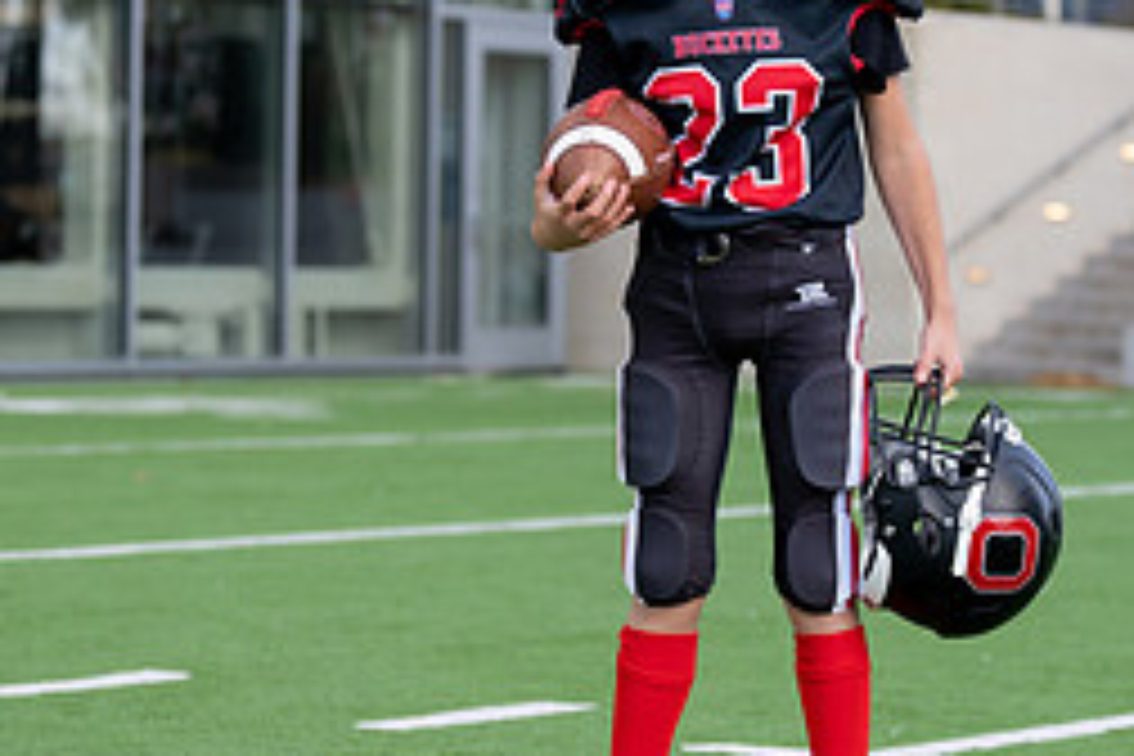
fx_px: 5071
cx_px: 765
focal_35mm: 161
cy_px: 254
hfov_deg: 12.7
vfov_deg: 8.5
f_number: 2.8
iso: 100
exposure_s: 1/400
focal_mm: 70
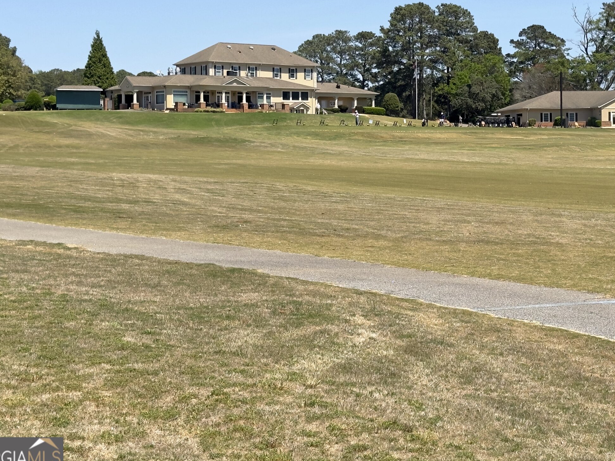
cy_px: 109
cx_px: 441
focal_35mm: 76
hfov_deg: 25.4
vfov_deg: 19.2
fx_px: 1350
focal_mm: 6.86
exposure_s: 1/2890
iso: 64
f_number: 1.78
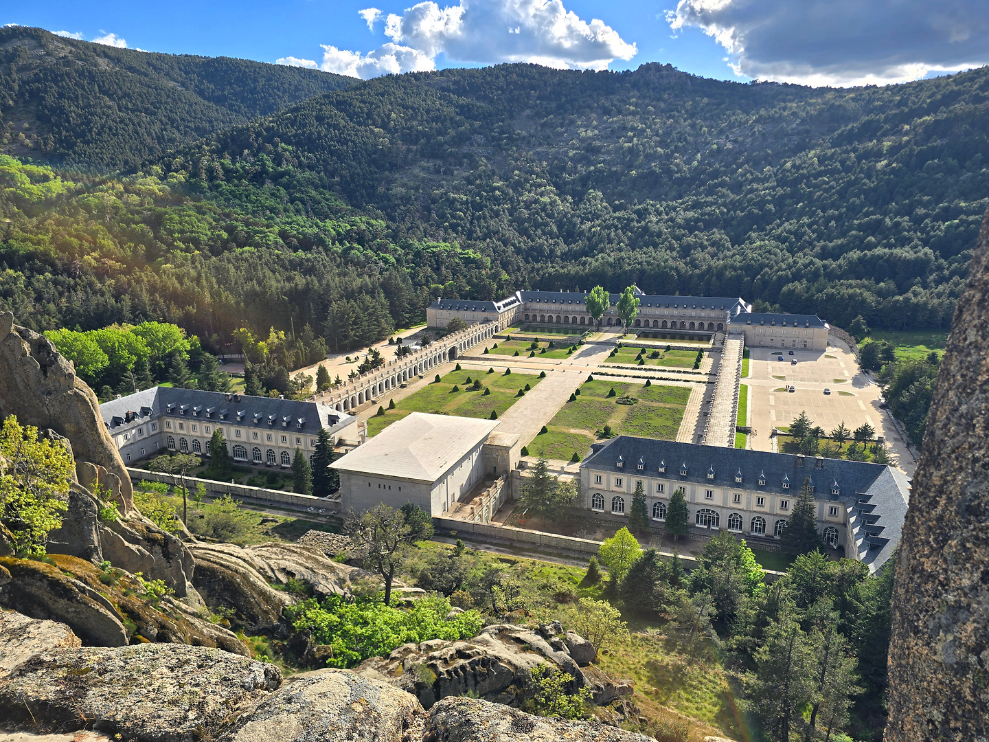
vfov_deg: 58.9
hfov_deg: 73.9
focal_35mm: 23
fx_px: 657
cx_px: 494
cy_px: 371
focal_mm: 6.3
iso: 12
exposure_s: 1/580
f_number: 1.7
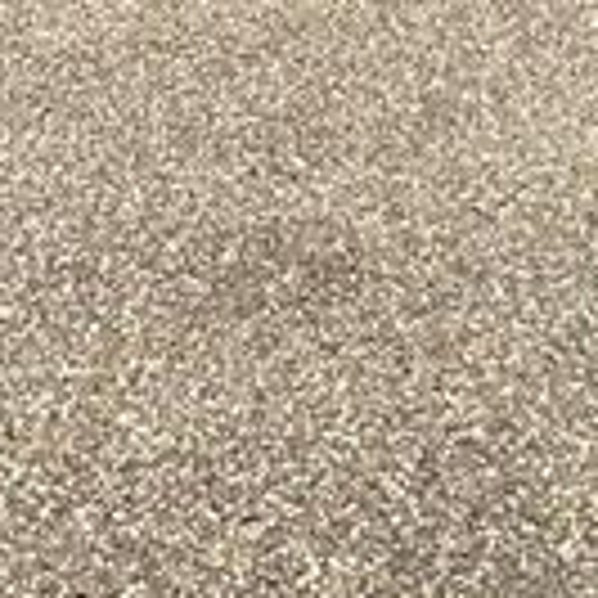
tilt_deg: -9.9
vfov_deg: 16.3
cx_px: 432
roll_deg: -0.2
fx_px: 1857
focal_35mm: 95
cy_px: -364
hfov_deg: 18.2
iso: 50
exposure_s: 1/232
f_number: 2.2
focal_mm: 2.22
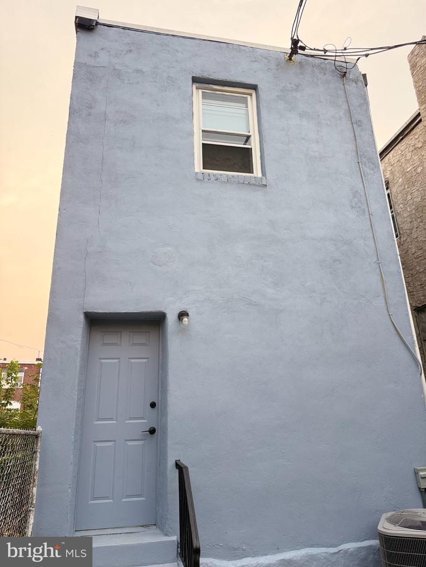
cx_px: 213
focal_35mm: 24
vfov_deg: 71.6
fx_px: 394
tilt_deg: +20.7
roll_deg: +1.6
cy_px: 284
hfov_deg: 56.8
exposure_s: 1/351
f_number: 1.78
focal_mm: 6.76
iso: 100
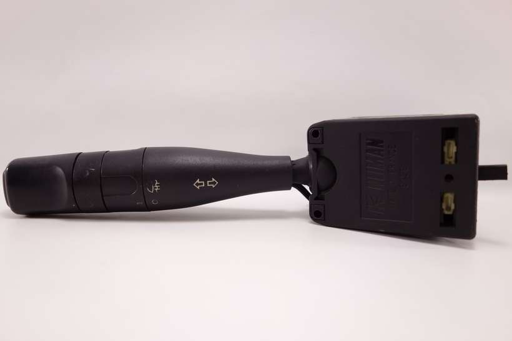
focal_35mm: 28
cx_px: 256
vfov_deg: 46.4
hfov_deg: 65.5
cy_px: 170
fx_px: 398
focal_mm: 10.4
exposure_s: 1/100
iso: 125
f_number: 2.2
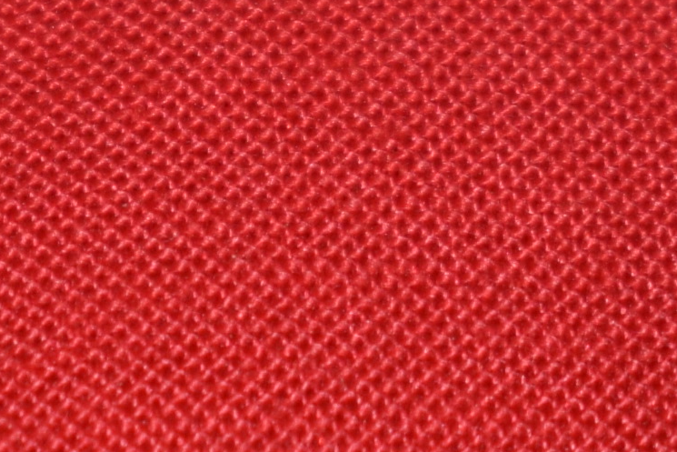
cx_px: -926
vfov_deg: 2.8
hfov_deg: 4.1
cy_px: 182
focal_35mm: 498
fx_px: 9367
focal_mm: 55
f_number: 5.6
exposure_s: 1/25
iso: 160
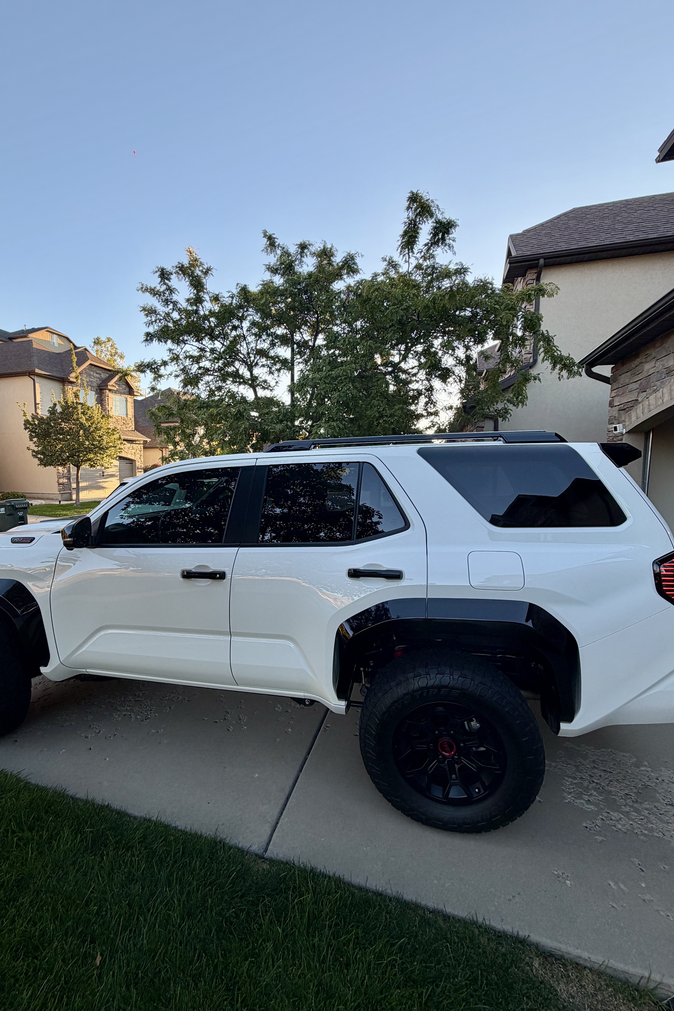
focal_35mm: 15
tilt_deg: -3.9
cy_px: 504
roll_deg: -0.6
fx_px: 421
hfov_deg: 77.1
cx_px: 306
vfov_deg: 100.4
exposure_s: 1/193
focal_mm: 2.22
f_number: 2.2
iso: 40
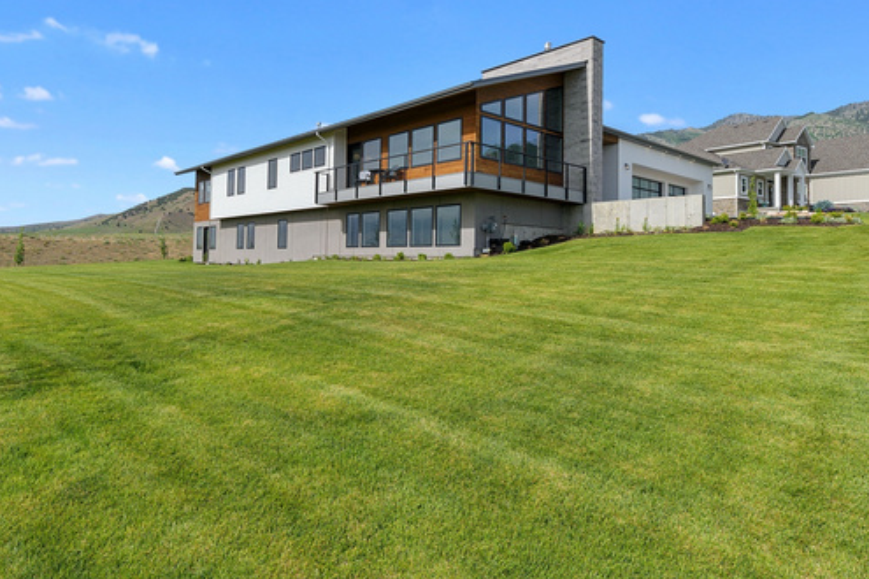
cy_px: 257
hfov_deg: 77.7
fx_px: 531
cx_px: 348
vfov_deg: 57.1
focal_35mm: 22
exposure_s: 1/160
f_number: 8
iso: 64
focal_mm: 17
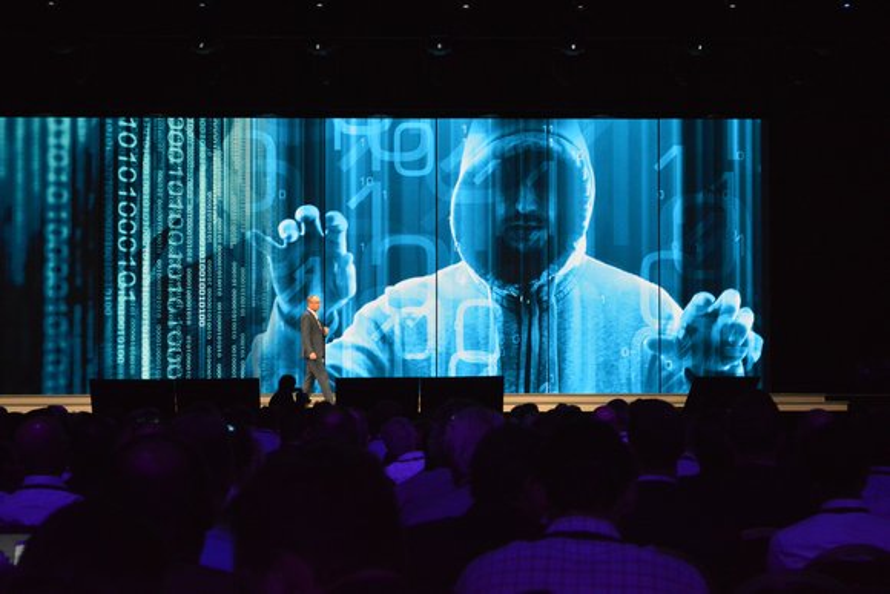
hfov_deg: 24.6
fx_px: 2040
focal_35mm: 82
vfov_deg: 16.6
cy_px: 297
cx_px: 445
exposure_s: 1/200
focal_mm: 55
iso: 3200
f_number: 5.6
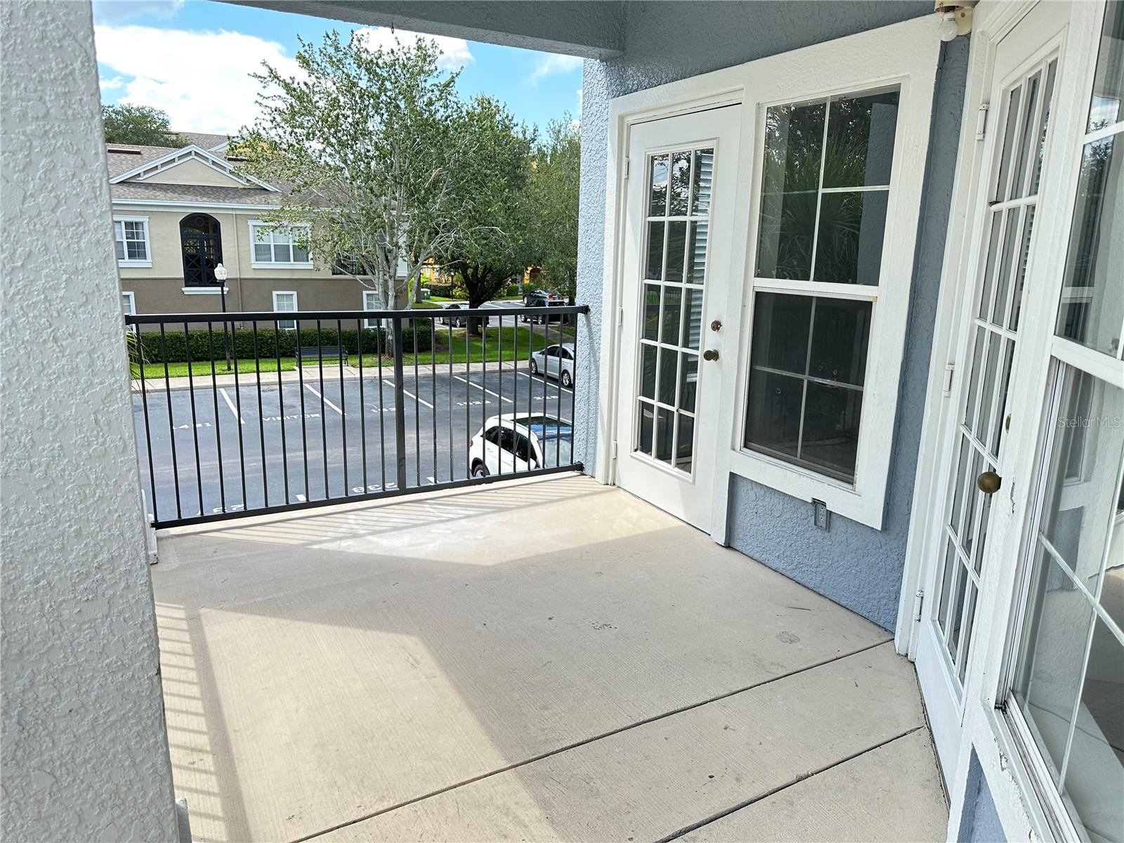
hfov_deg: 71.6
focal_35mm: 24
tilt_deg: -14.0
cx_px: 562
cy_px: 422
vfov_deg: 56.8
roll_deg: -1.0
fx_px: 779
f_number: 1.78
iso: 80
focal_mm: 6.86
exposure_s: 1/791
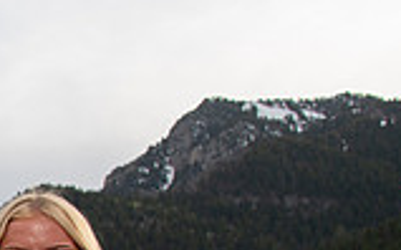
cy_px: 356
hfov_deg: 17.5
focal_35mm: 101
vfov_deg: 12.4
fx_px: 1103
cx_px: -277
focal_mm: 24
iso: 200
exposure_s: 1/320
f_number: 6.3
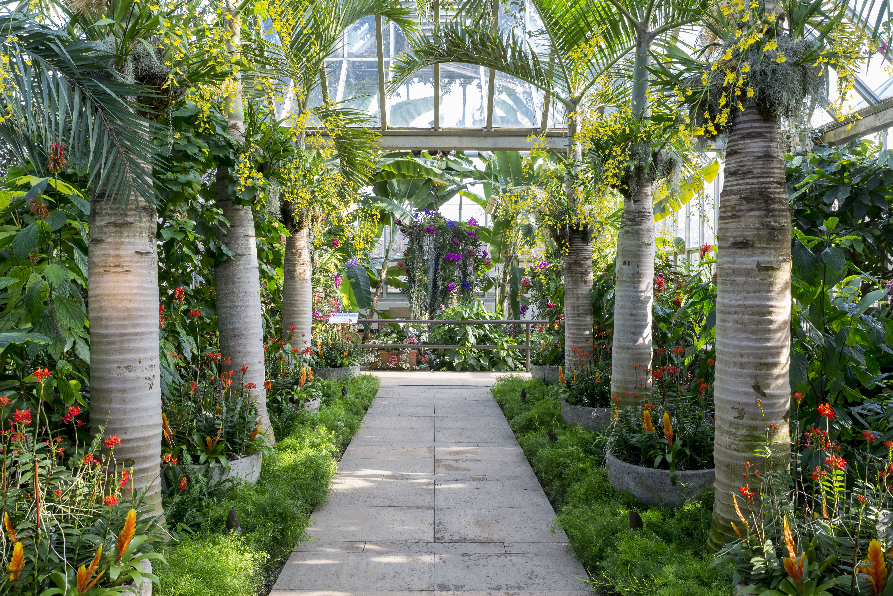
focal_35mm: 30
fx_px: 744
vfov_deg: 43.6
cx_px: 446
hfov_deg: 61.9
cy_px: 298
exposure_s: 1/60
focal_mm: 30
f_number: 11
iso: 800
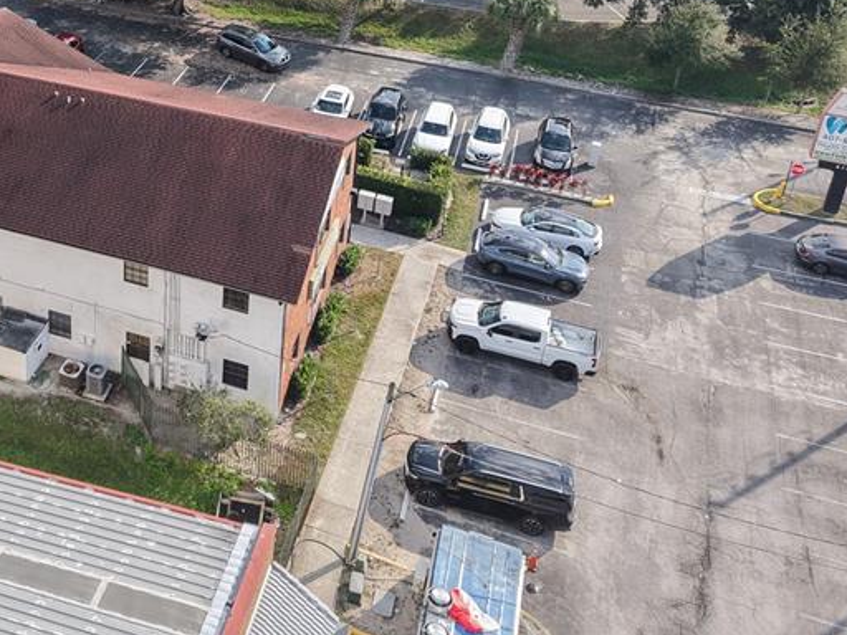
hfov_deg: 37.6
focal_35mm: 48
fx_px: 1174
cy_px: 28
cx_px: 119
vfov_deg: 28.7
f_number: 1.8
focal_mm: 8.67
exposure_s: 1/2500
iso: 220
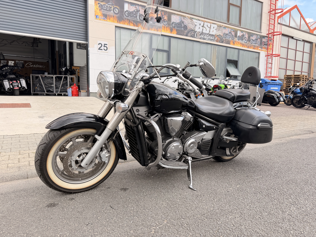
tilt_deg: -6.2
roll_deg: -0.5
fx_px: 219
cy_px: 118
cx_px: 158
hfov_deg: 71.6
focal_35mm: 24
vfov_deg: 56.8
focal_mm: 6.76
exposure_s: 1/1139
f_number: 1.78
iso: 100
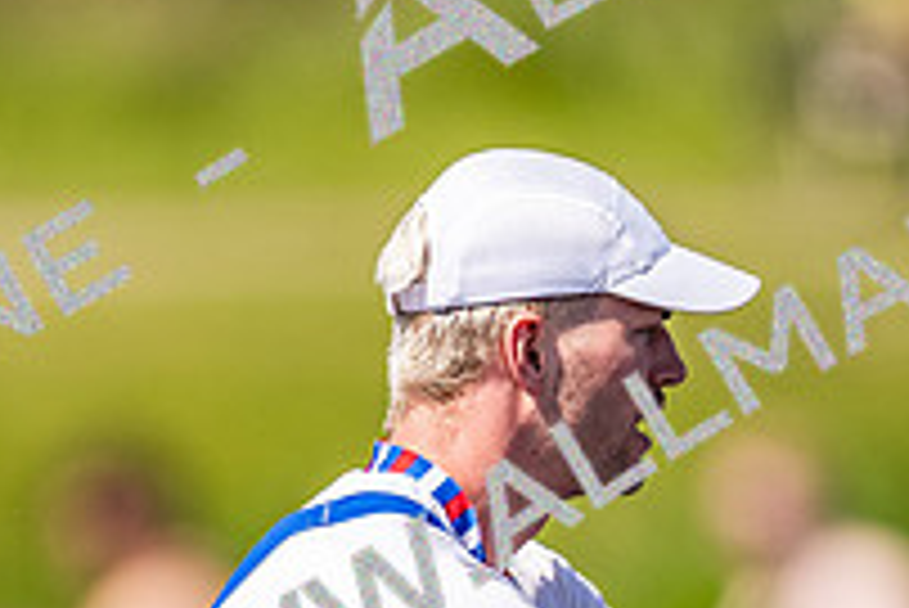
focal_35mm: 2581
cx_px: 598
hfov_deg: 0.8
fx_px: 65215
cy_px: 802
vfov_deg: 0.5
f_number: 4
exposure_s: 1/2500
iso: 280
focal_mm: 600
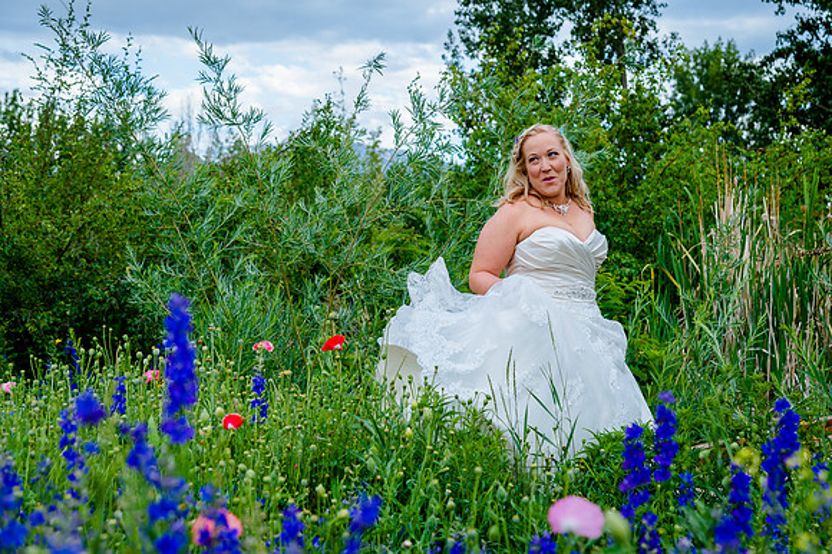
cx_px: 457
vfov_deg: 22.4
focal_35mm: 60
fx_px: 1395
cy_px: 250
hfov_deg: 33.2
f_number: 5
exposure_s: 1/500
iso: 640
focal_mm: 55
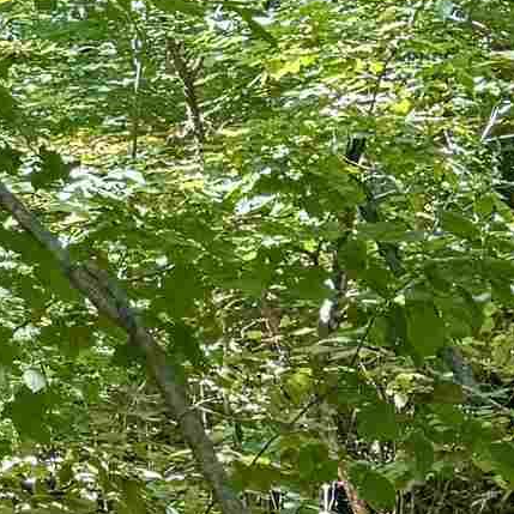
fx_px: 2553
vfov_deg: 11.5
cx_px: -716
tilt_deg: -7.6
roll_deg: -3.8
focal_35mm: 152
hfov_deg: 10.1
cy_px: 250
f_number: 1.78
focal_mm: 6.76
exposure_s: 1/121
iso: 80
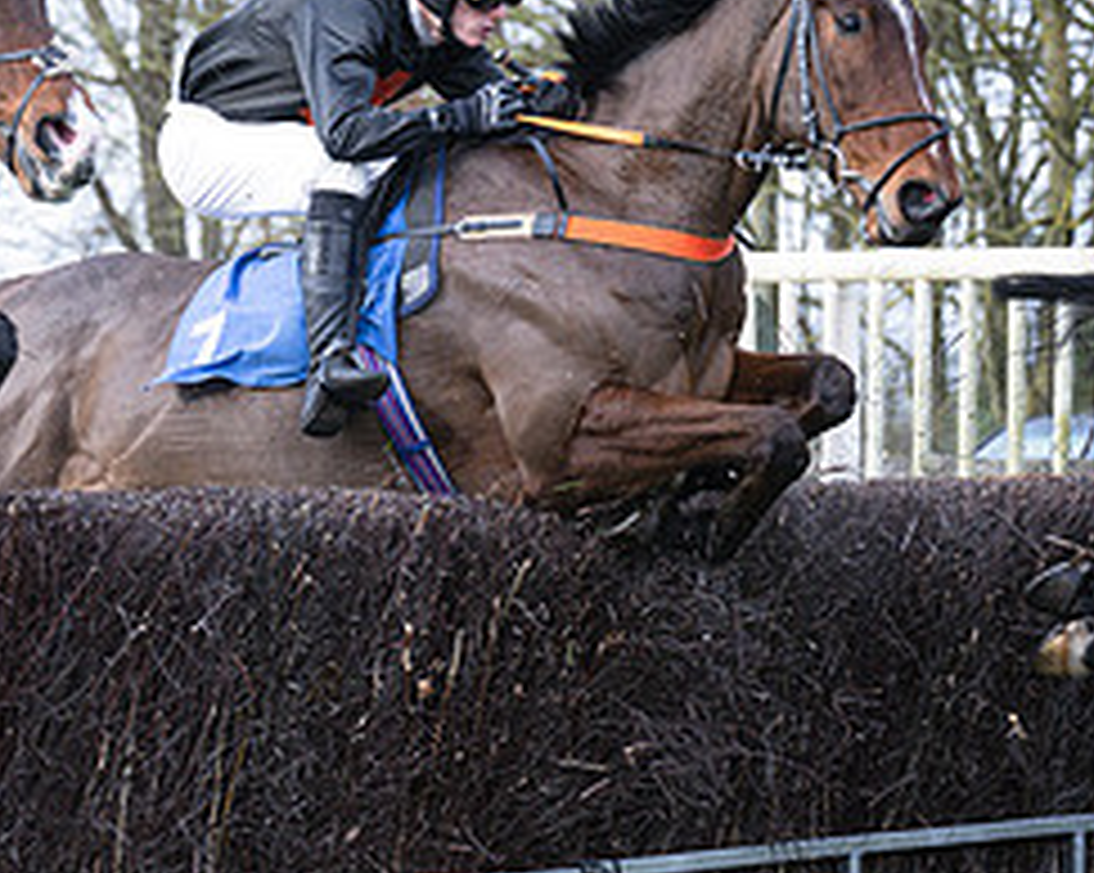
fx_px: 6373
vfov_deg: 7.8
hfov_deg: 9.8
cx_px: 267
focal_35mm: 197
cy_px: 336
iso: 400
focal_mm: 70
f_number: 2.8
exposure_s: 1/1250
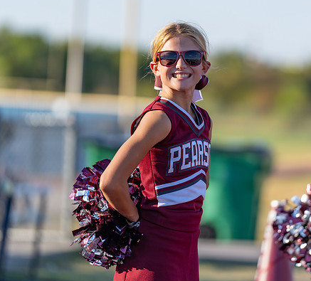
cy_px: 121
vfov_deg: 5.6
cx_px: 173
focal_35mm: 294
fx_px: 2848
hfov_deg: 6.2
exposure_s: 1/1000
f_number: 2.8
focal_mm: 200
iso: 100
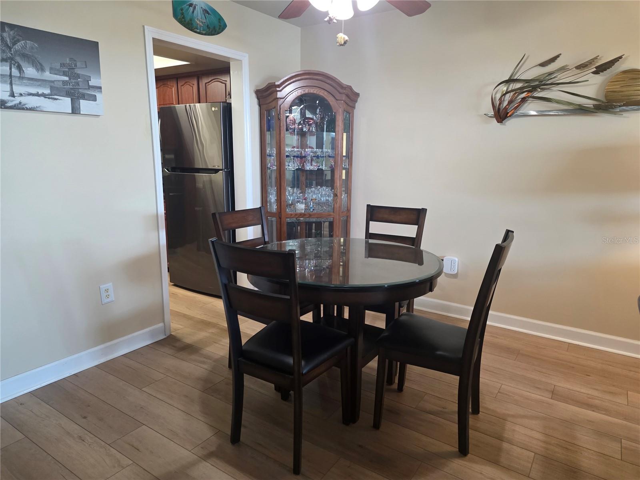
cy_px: 240
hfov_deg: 73.9
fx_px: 425
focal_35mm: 23
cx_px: 320
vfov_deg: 58.9
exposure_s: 1/120
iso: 640
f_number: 1.7
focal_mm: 6.25
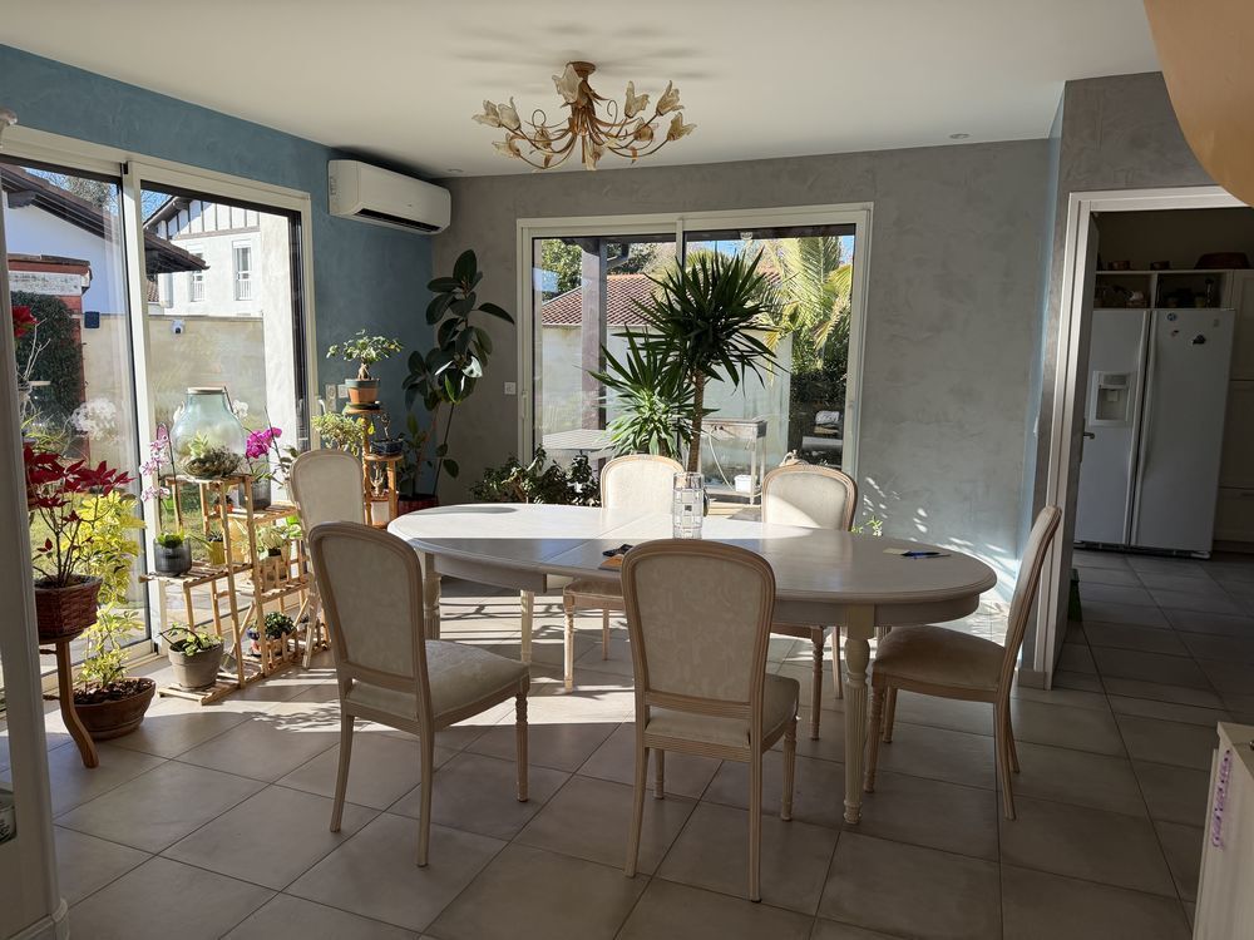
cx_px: 627
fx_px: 869
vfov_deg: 56.8
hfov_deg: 71.6
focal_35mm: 24
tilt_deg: -8.3
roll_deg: -0.4
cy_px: 470
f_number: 1.78
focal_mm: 6.76
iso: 100
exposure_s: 1/1292
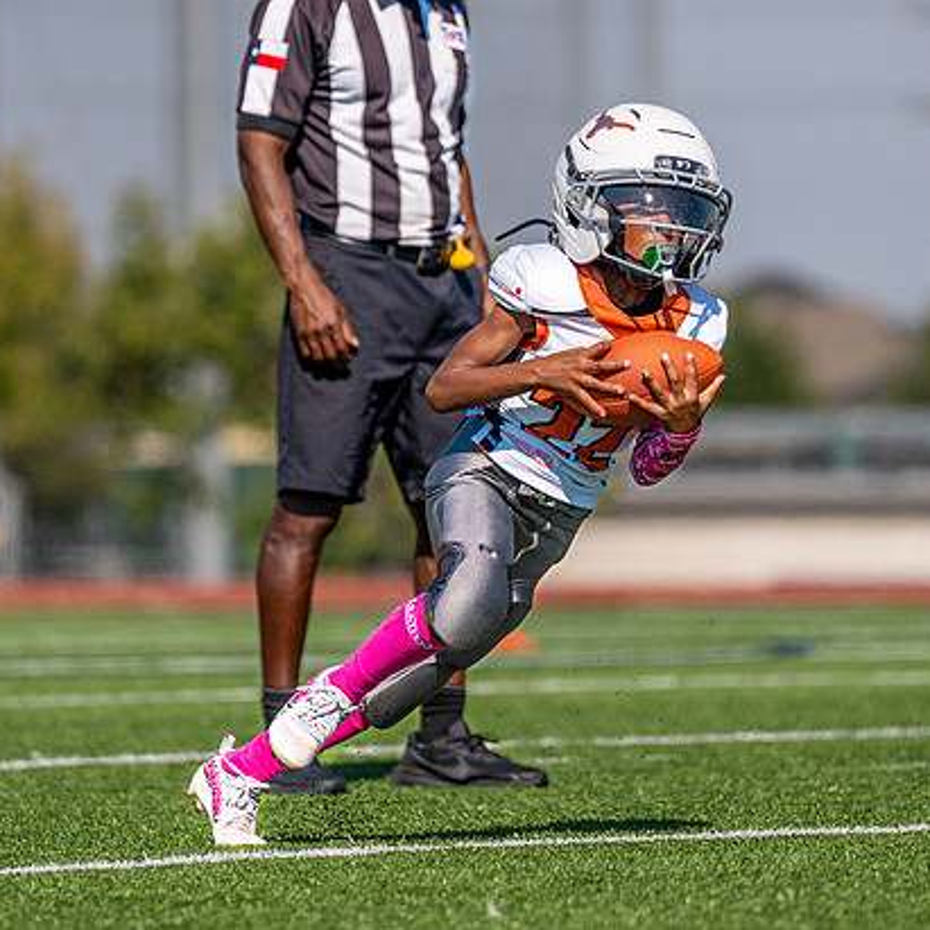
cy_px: 354
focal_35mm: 435
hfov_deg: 4.0
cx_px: 385
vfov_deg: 4.0
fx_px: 13222
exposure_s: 1/3200
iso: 100
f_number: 2.8
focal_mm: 200
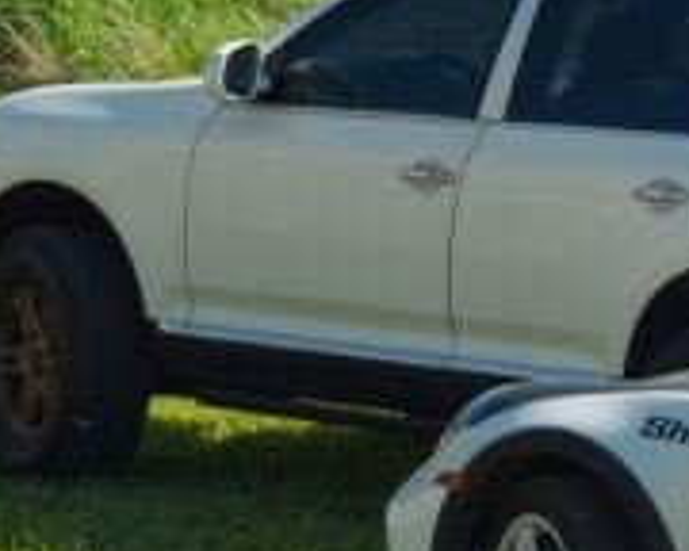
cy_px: 331
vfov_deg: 4.3
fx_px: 7361
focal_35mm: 361
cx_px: 1267
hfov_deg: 5.3
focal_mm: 90
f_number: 8
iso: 100
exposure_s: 1/100
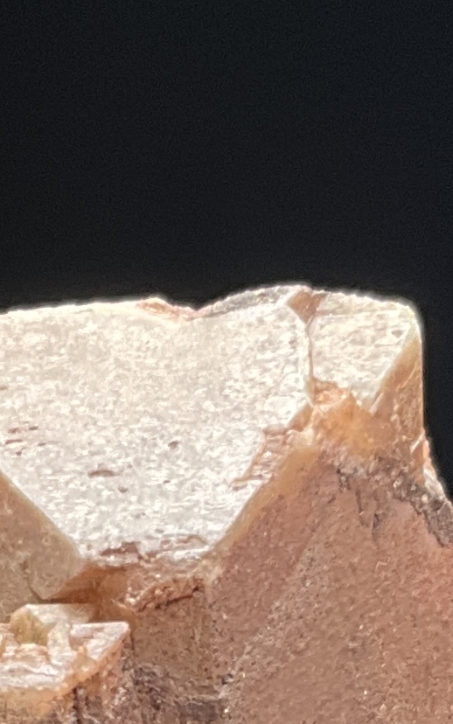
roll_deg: +1.3
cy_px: 1262
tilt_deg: -26.0
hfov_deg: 11.4
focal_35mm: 114
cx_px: 74
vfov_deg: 15.8
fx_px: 2250
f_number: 1.8
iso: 25
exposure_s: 1/120
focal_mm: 3
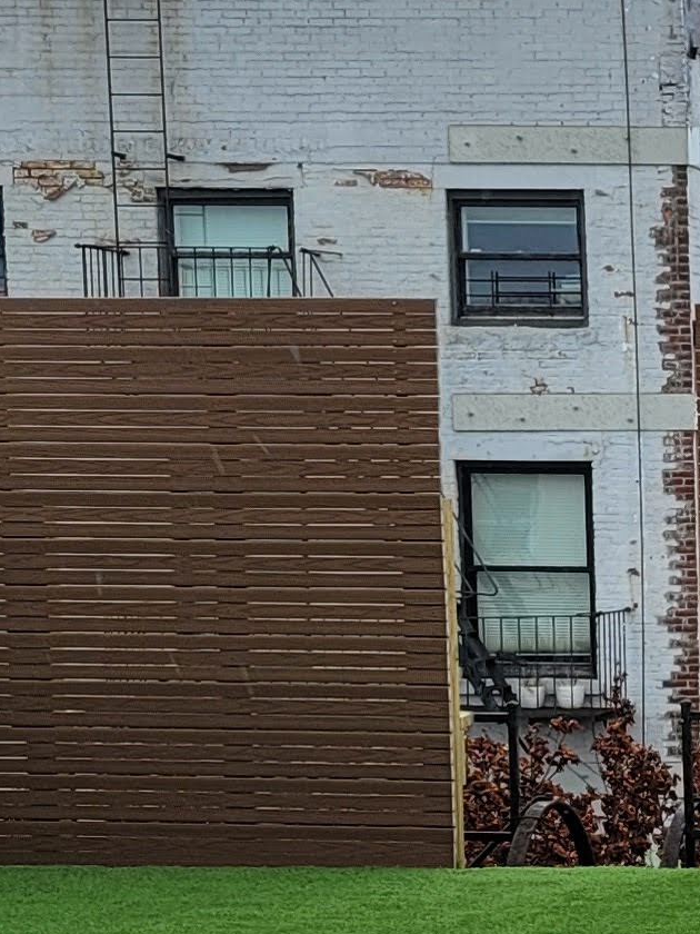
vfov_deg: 16.3
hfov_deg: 11.3
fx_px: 3209
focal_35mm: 119
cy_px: 900
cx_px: 1366
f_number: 1.8
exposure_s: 1/233
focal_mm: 7
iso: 20
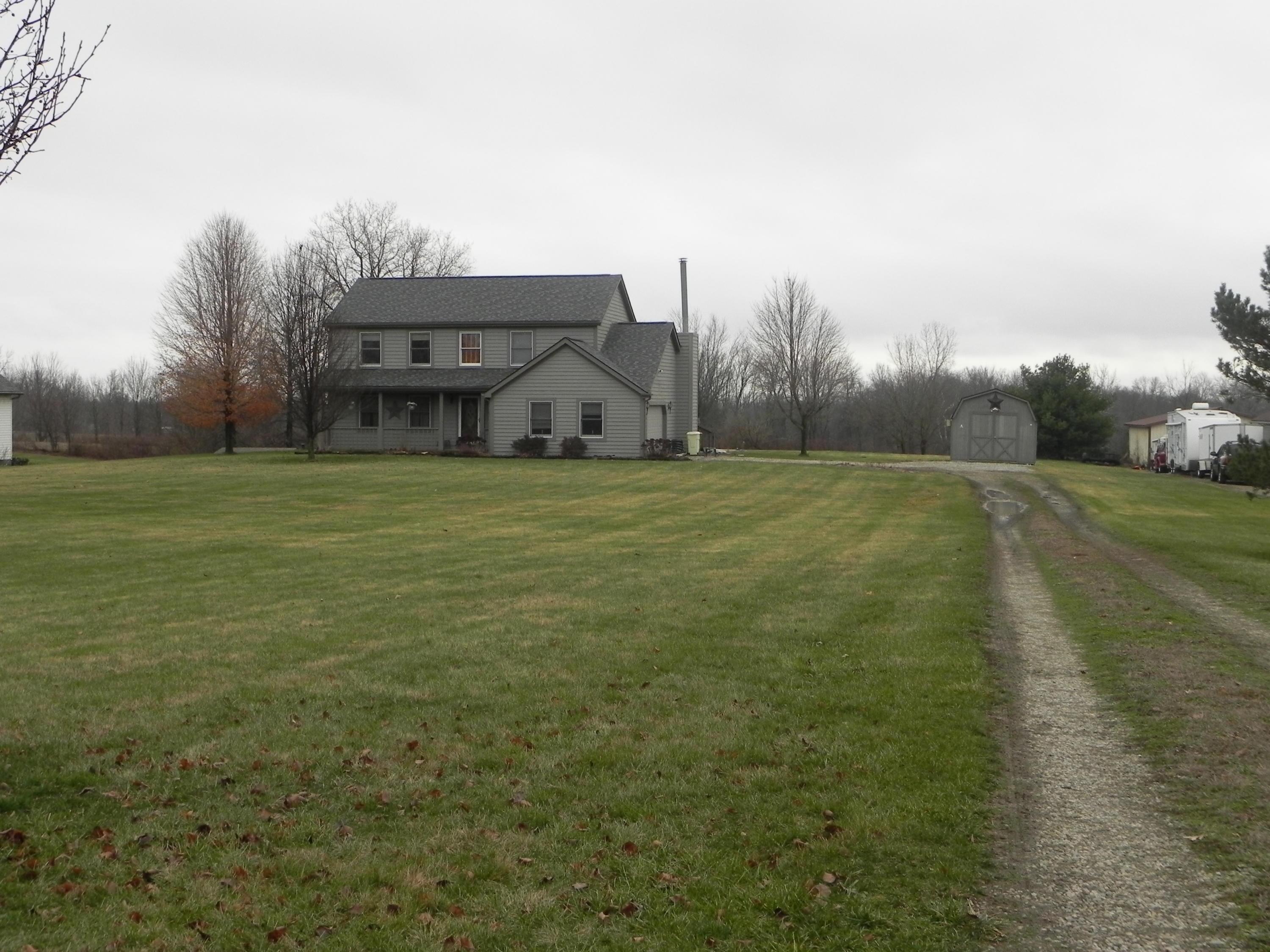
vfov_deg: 31.5
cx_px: 635
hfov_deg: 41.2
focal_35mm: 46
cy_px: 476
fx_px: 1688
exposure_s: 1/185
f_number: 5
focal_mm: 8.2
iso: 160
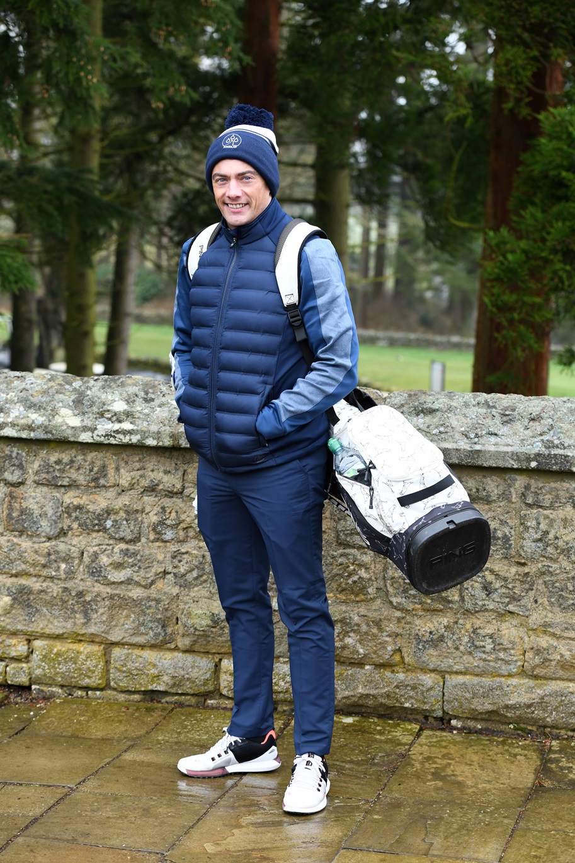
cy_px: 432
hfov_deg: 17.1
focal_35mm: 80
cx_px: 288
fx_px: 1916
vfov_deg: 25.4
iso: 1000
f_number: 4.5
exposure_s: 1/400
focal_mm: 80
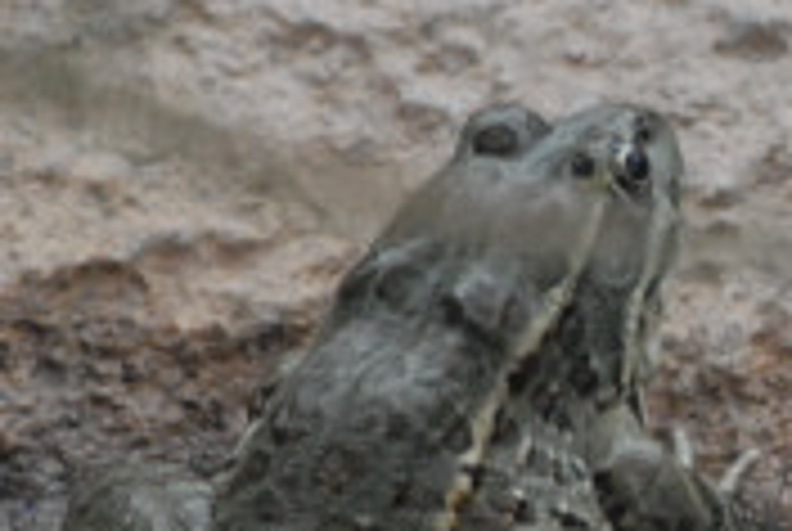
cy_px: 367
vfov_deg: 1.4
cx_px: 900
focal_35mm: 987
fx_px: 21756
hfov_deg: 2.1
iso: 1600
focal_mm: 145
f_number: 10
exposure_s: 1/400
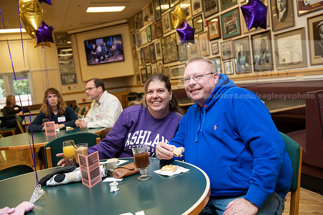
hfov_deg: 50.7
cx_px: 162
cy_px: 108
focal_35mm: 38
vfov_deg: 35.1
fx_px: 341
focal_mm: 38
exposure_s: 1/125
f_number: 4
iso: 800
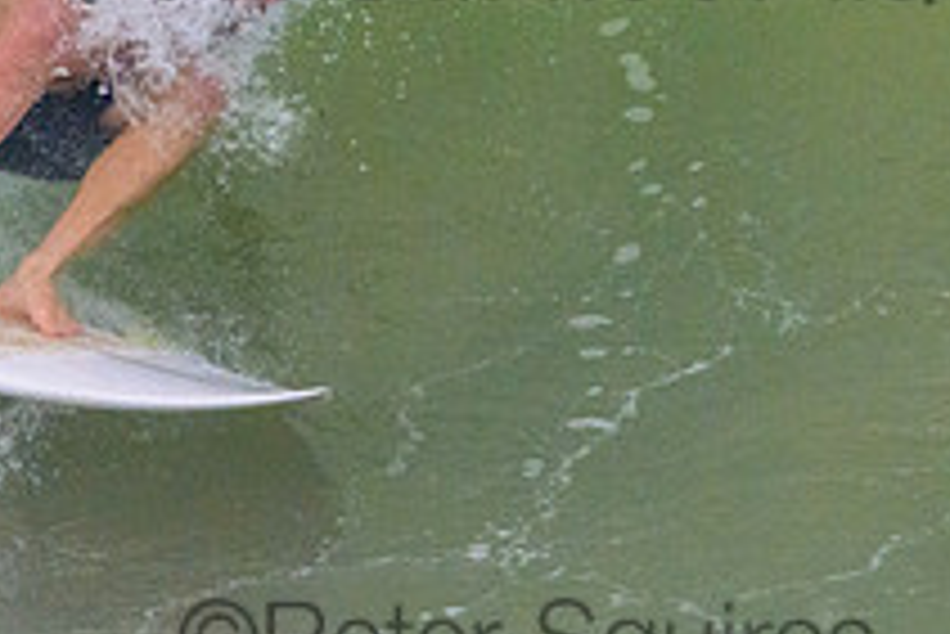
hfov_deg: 0.9
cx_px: 527
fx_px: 58067
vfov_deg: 0.6
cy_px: -106
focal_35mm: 2199
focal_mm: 800
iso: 7200
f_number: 11
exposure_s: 1/3200
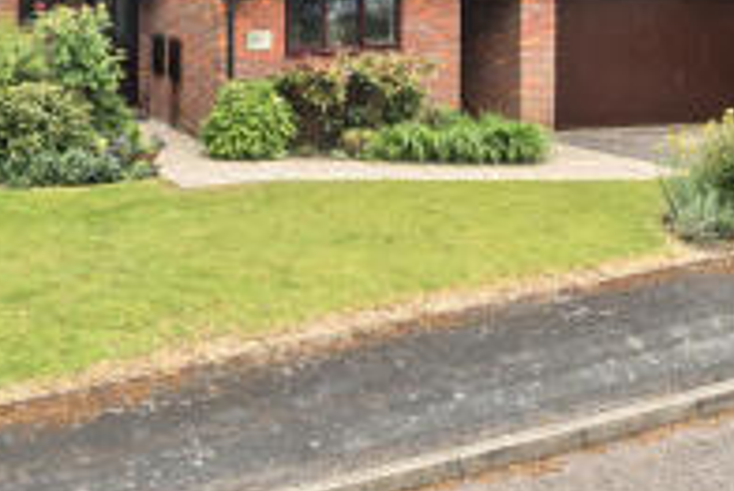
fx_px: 1041
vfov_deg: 24.9
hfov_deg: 37.0
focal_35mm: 51
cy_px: -32
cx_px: 112
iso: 400
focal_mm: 14
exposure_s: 1/250
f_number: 8
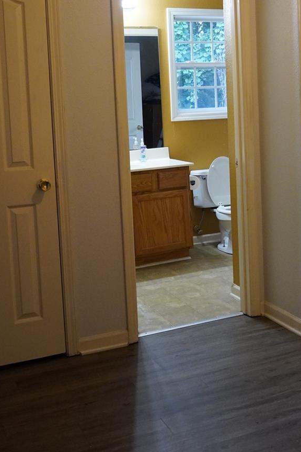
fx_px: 602
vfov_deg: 40.6
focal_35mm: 48
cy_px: 151
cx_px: 206
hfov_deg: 27.9
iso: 2500
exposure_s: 1/160
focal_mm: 18
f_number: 3.5
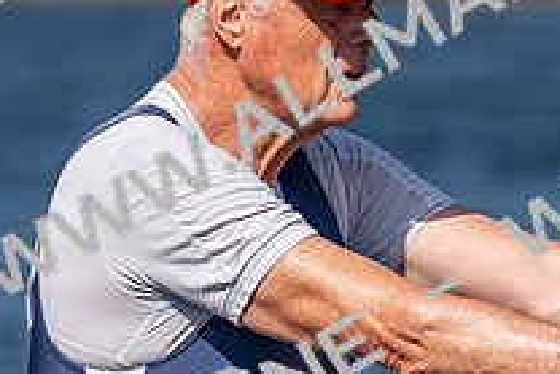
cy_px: 303
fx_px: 19940
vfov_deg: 1.1
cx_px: 304
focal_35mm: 1281
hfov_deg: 1.6
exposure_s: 1/2000
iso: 200
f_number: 6.3
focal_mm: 459
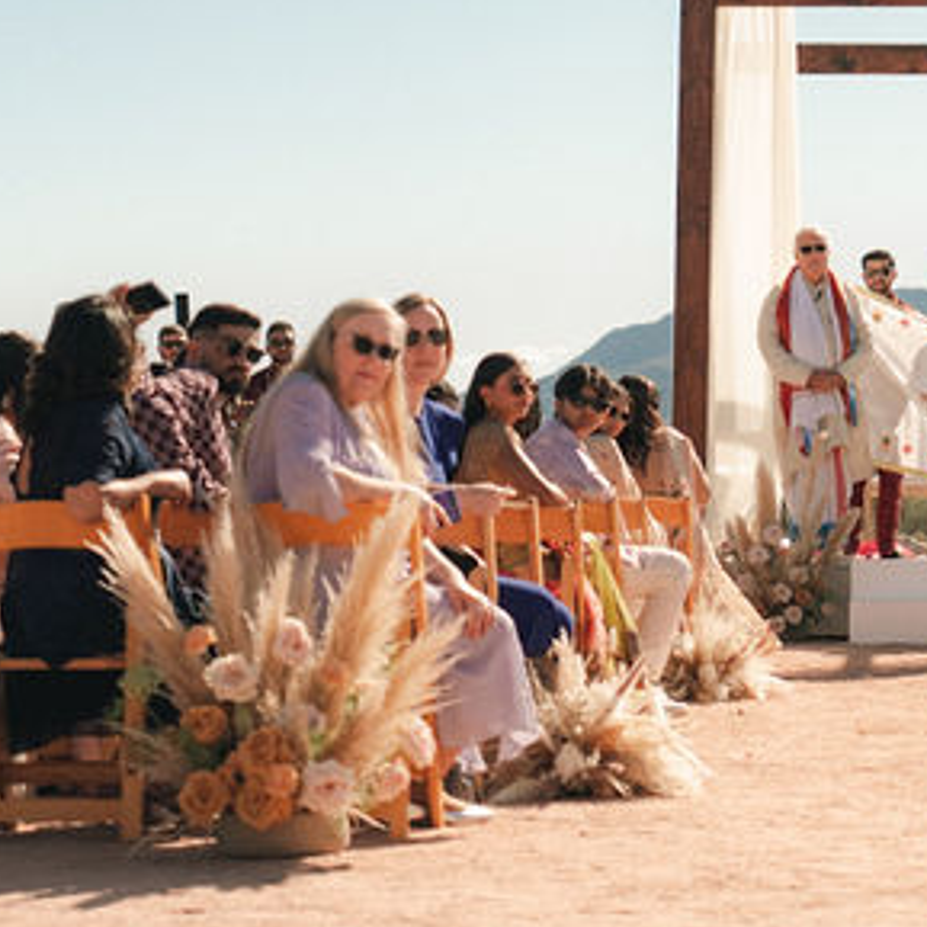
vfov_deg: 14.2
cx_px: 975
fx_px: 3727
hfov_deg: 13.9
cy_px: 342
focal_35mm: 123
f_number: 4
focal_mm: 64
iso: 160
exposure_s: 1/3200
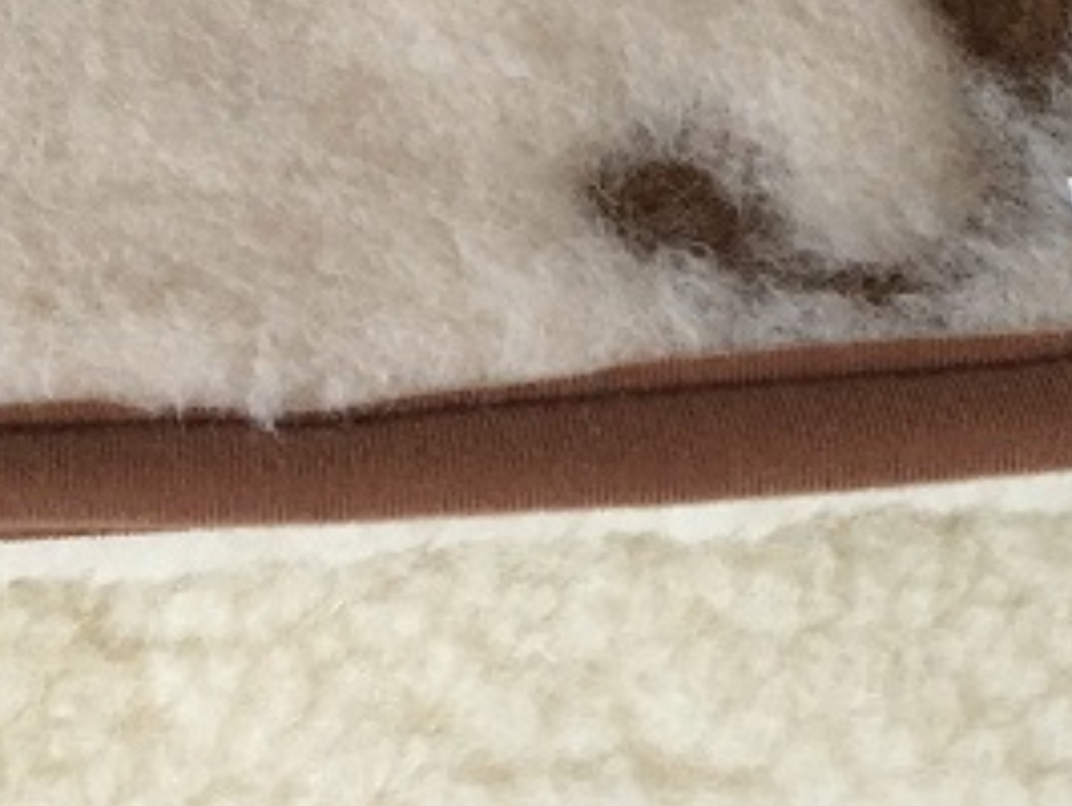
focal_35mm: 109
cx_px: 544
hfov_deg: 18.0
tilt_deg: -37.8
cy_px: 326
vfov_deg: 13.6
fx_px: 3379
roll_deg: -1.4
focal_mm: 4.15
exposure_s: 1/33
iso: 125
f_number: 2.2
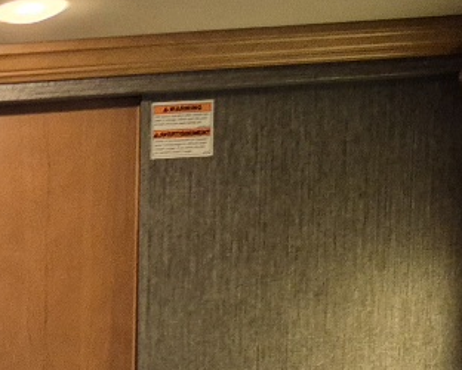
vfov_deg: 12.2
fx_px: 1573
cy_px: 699
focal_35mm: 115
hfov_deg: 14.1
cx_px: -461
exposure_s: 1/120
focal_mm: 5.4
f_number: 1.8
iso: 500
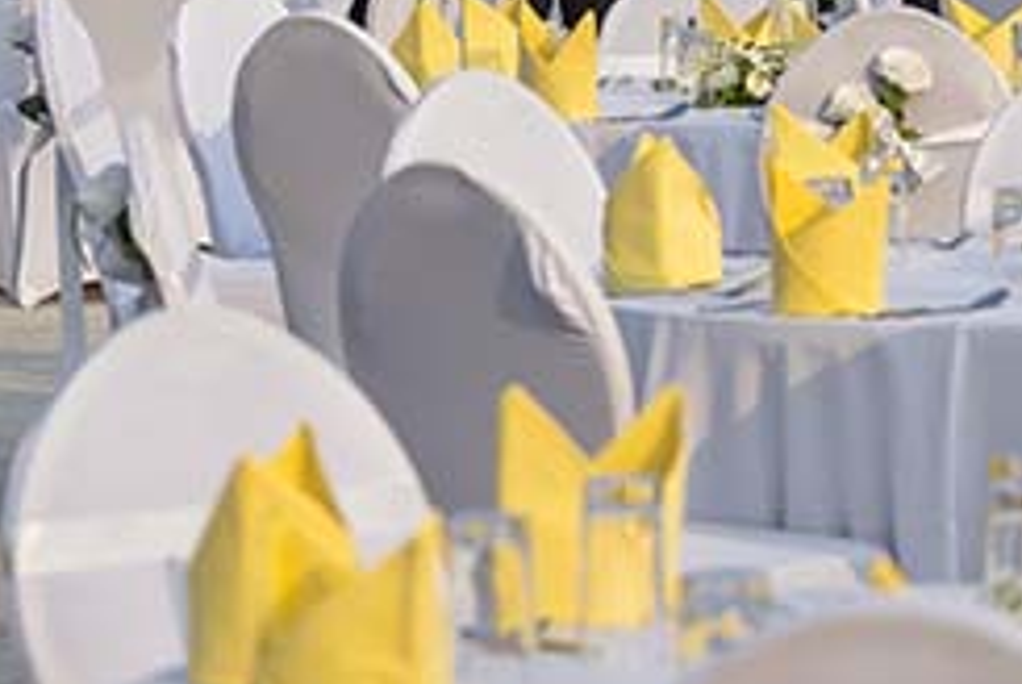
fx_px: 7788
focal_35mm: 274
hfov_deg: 7.4
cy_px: -229
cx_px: 1389
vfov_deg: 5.0
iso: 110
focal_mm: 70
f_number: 4
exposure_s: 1/1600
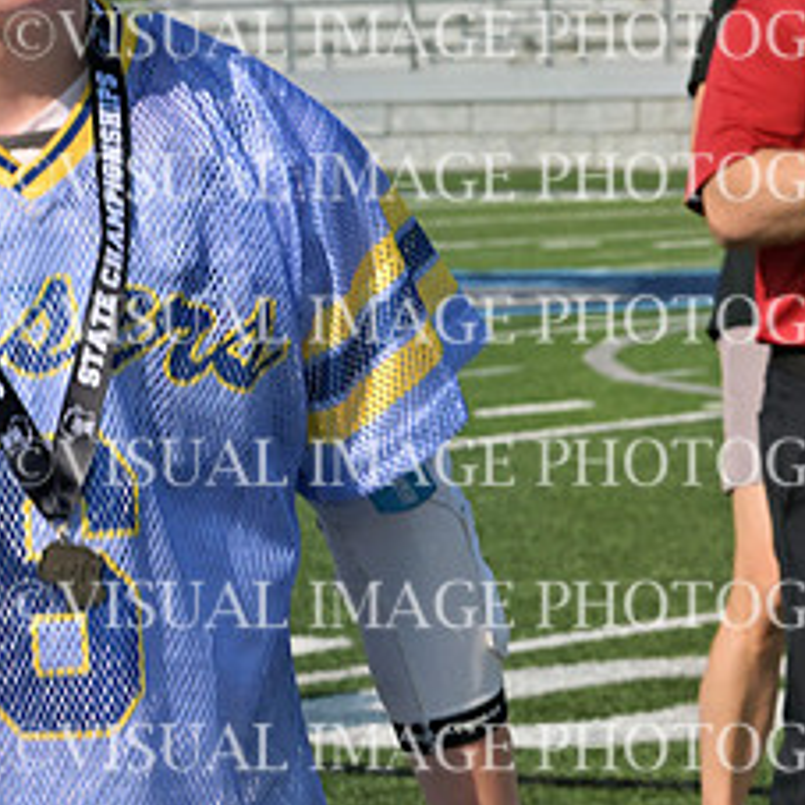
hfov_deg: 6.9
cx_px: 518
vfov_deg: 6.9
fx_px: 6683
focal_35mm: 254
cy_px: 248
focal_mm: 78
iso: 100
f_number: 11
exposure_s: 1/250
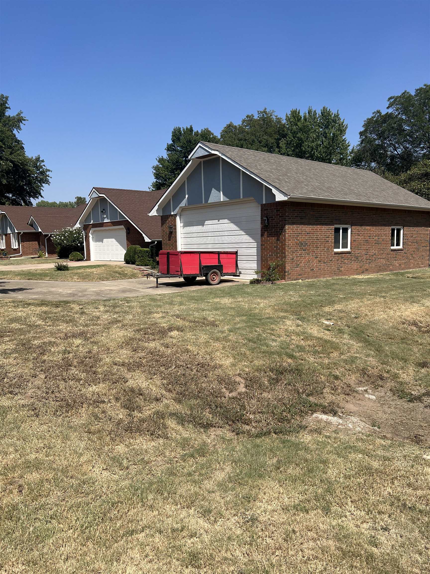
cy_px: 287
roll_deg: +1.6
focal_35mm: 26
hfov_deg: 53.1
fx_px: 431
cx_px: 215
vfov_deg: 67.3
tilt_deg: -5.4
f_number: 1.5
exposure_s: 1/4831
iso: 50
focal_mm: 5.7
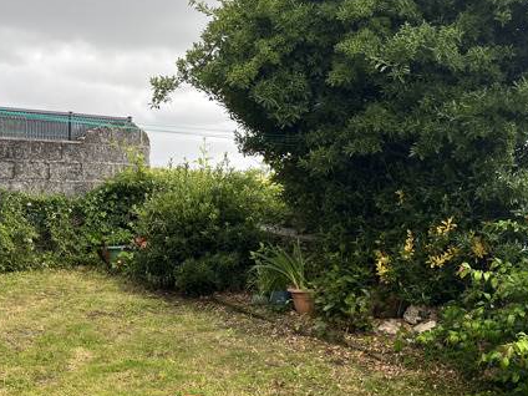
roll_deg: +0.1
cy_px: 247
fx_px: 747
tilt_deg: -5.9
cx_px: 205
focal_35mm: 49
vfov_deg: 29.6
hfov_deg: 38.7
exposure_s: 1/598
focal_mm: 5.1
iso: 50
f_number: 1.6
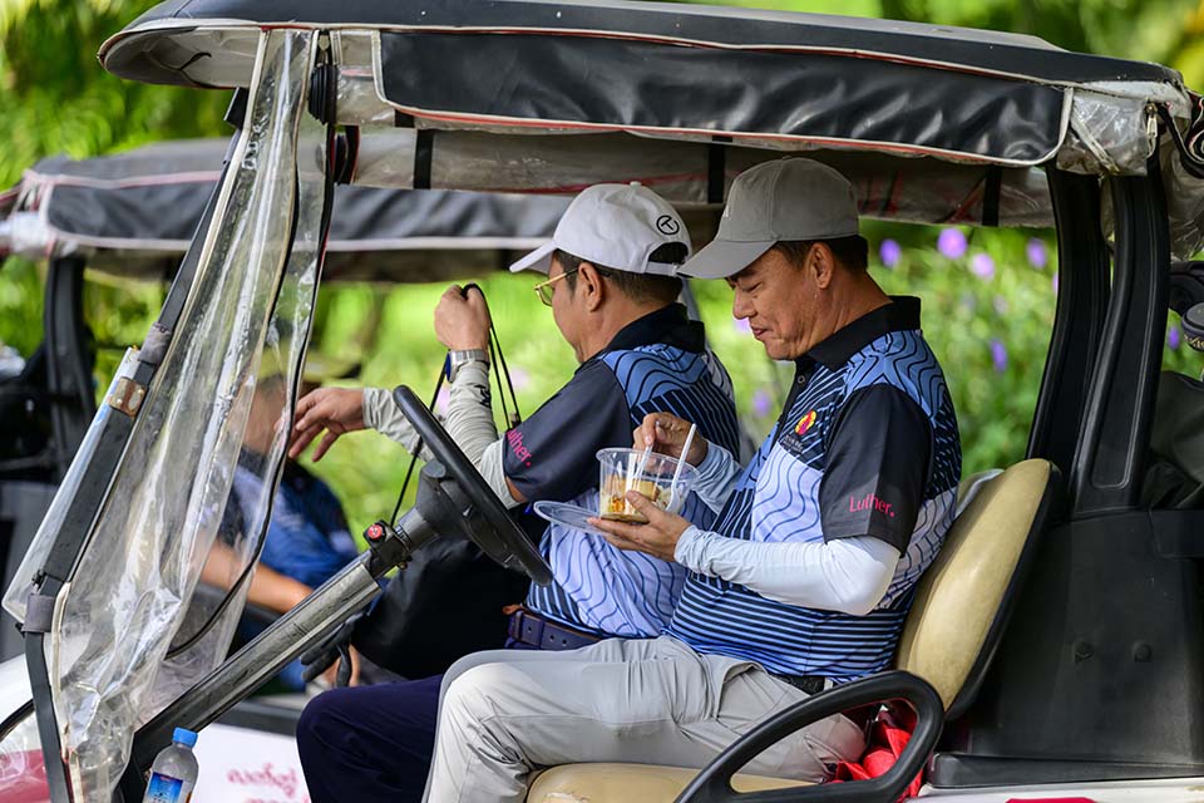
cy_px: 402
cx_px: 602
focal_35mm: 200
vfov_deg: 6.9
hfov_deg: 10.3
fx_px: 6688
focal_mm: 200
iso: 900
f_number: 2.8
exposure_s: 1/3200
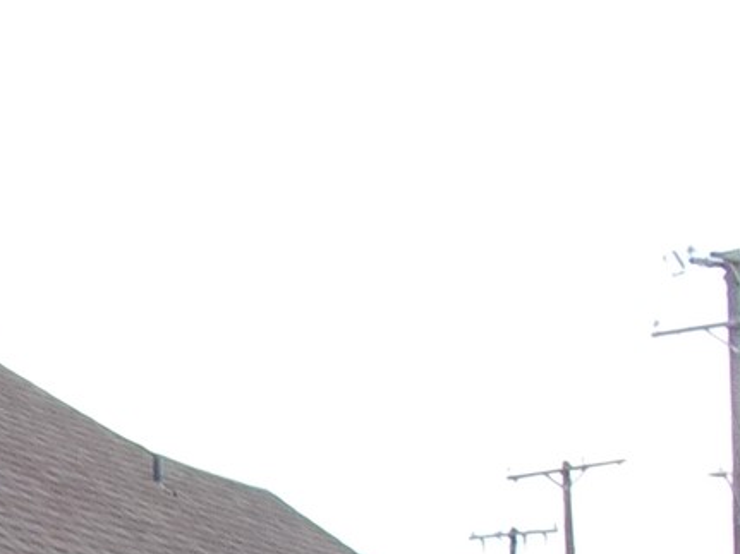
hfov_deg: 12.4
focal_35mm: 133
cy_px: 1122
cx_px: -905
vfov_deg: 10.2
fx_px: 2842
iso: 100
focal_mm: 5.1
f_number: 10.8
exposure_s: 1/52
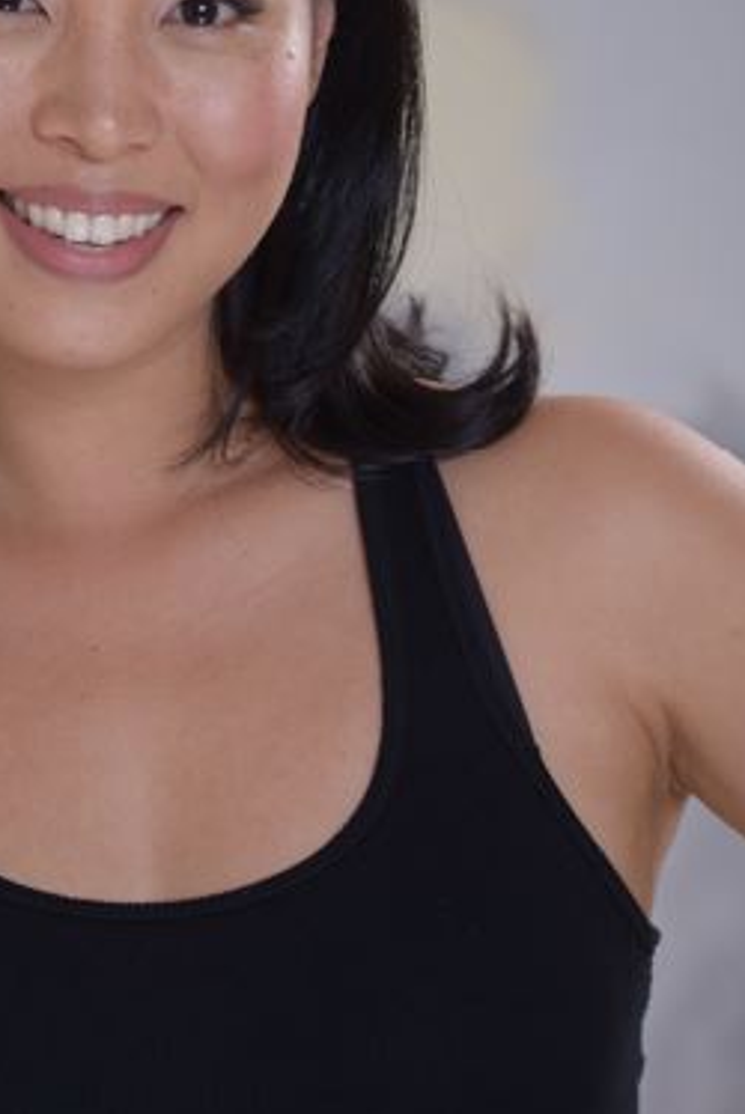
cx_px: 145
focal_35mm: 256
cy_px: 368
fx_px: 7931
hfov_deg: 5.4
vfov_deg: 8.0
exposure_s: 1/160
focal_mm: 150
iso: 100
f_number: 8
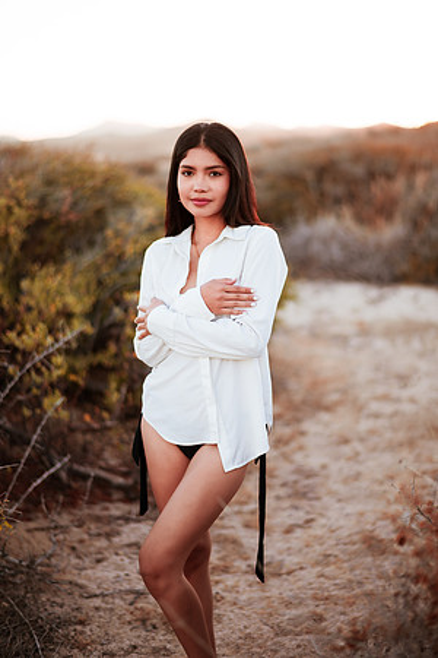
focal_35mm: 58
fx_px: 1058
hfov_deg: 23.4
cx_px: 219
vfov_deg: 34.5
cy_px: 329
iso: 160
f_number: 1.4
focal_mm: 58
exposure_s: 1/500
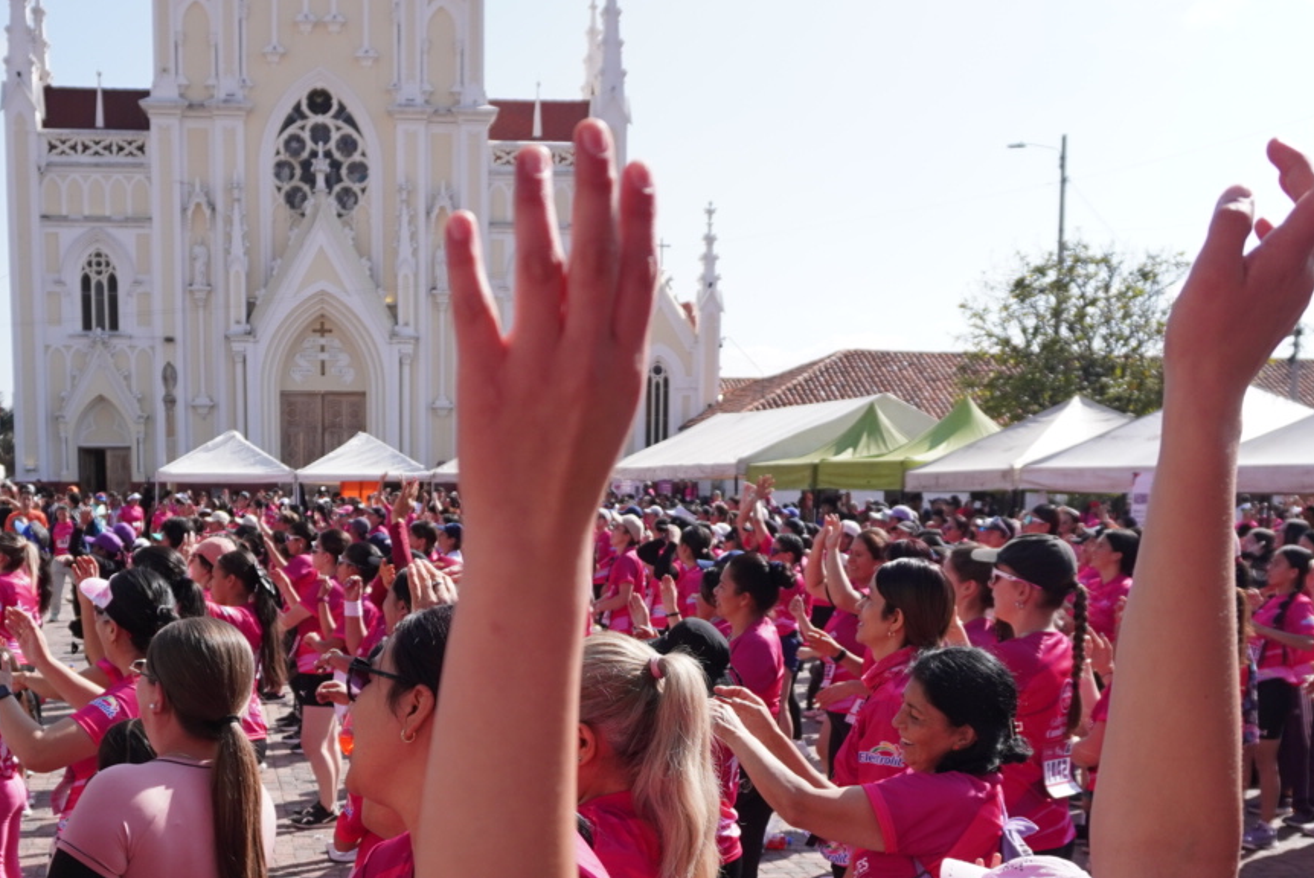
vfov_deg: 29.1
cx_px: 483
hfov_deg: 43.2
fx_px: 1644
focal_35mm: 45
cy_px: 736
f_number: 4
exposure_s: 1/2000
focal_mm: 16
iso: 250
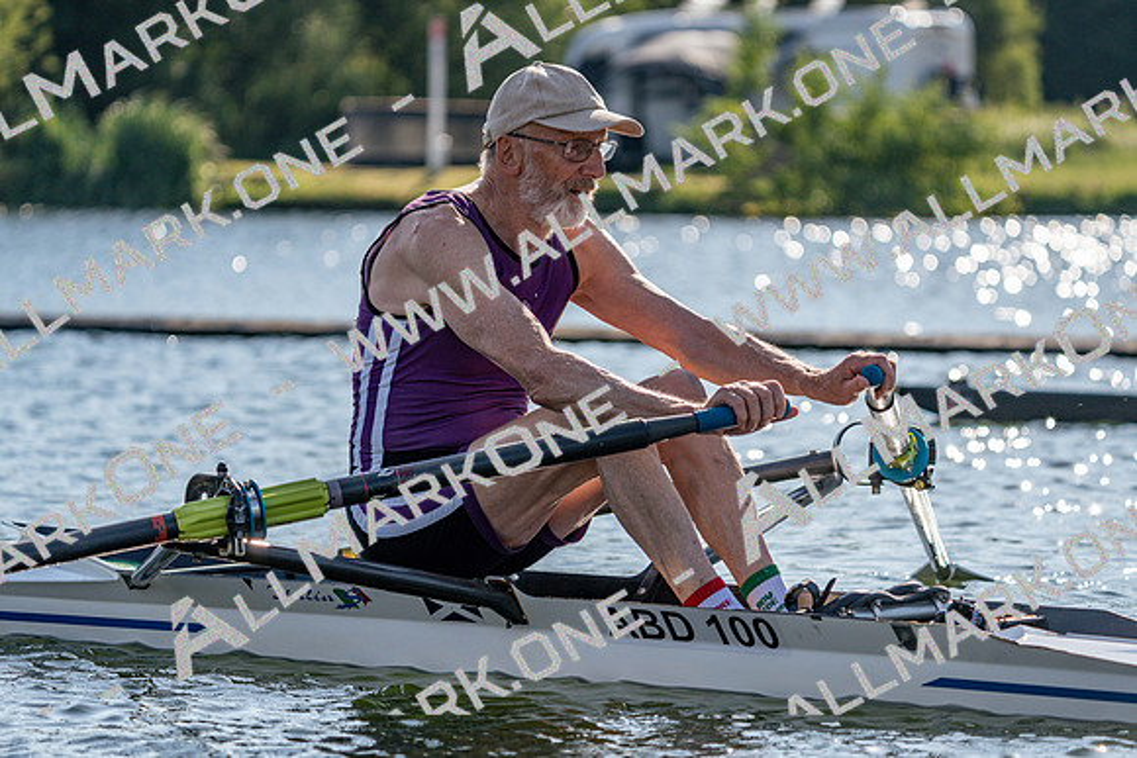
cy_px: 379
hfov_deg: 10.3
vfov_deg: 6.9
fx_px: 6318
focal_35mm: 200
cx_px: 568
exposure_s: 1/1600
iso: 200
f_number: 5.6
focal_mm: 200
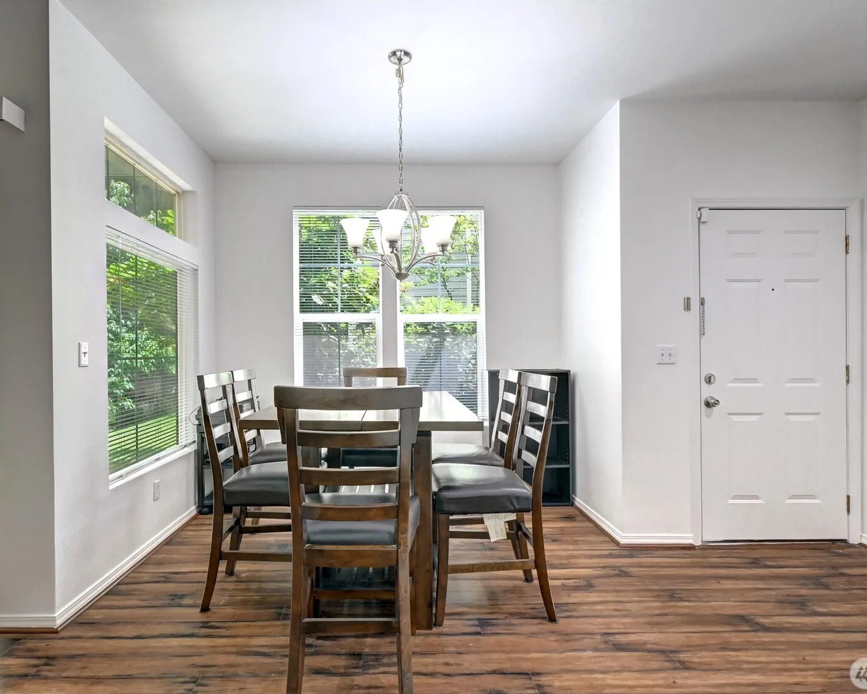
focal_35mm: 17
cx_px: 477
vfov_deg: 77.0
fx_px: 436
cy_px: 348
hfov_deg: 89.4
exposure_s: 1/8
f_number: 11
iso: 3200
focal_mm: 10
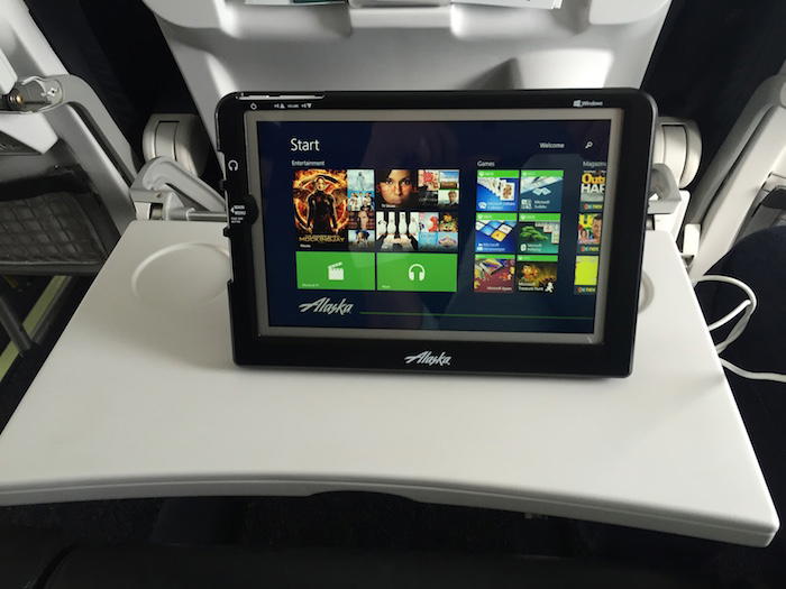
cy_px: 294
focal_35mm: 29
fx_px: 658
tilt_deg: -39.1
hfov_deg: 61.7
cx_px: 393
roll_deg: +2.2
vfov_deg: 48.2
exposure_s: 1/30
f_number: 2.2
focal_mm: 4.15
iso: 64
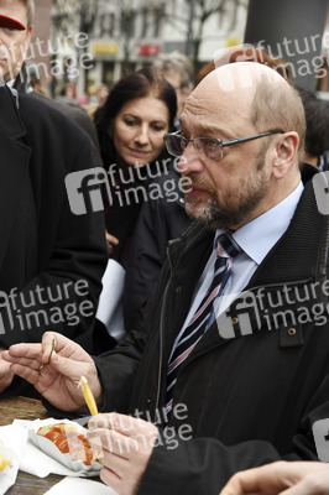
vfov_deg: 30.5
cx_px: 164
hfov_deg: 20.6
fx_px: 906
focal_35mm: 66
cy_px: 248
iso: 320
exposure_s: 1/250
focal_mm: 66
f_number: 5.6
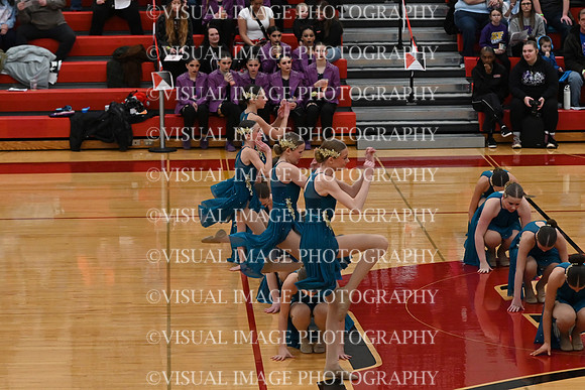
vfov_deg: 9.9
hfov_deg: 14.9
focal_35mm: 138
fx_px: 2243
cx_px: 292
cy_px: 195
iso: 5000
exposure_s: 1/400
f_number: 4
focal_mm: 92
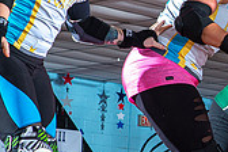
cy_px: 75
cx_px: 304
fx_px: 1355
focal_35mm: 214
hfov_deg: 9.4
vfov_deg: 6.4
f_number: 8
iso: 640
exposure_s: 1/160
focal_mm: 62
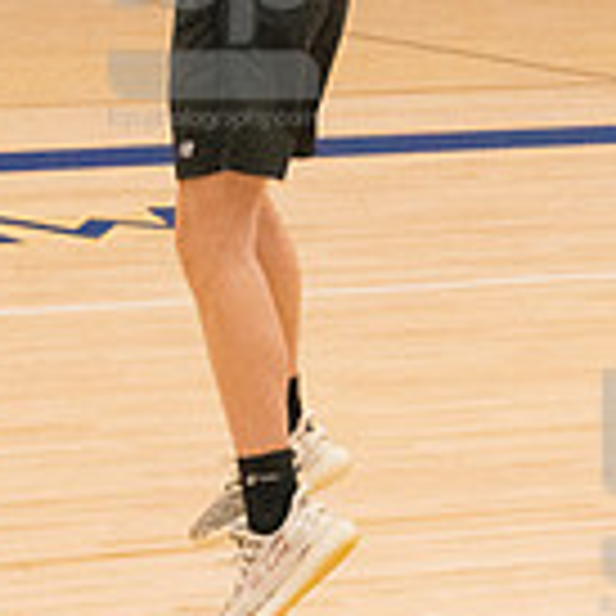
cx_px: 214
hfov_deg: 7.5
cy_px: 4
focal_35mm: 234
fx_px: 4711
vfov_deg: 7.5
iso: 10000
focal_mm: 56
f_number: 5.6
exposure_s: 1/400
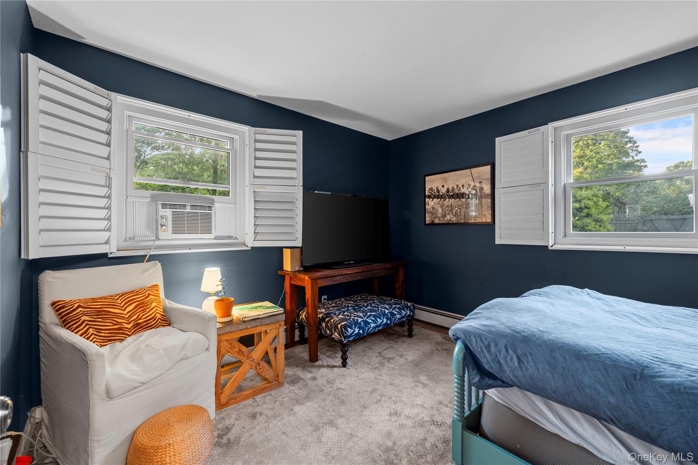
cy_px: 232
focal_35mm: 14
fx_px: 271
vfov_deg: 81.2
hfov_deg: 104.3
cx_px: 349
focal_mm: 14
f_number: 10
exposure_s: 1/1.25
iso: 320
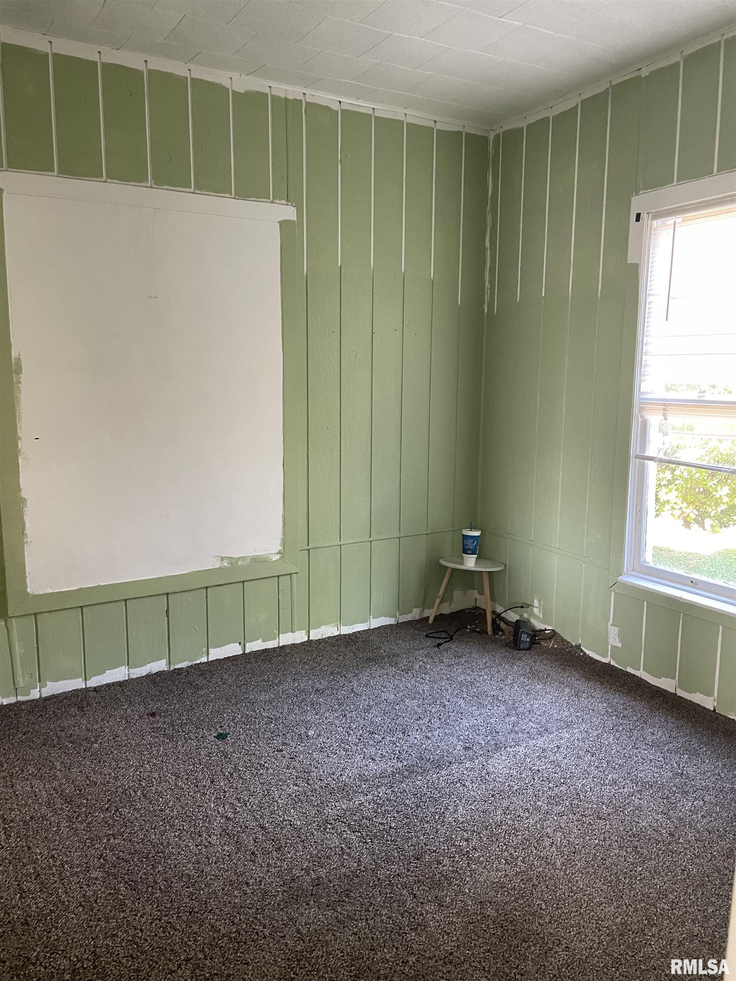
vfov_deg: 67.3
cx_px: 368
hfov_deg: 53.1
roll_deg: -0.8
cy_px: 490
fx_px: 737
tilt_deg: -7.9
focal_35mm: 26
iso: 320
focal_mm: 4.2
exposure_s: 1/60
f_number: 1.6
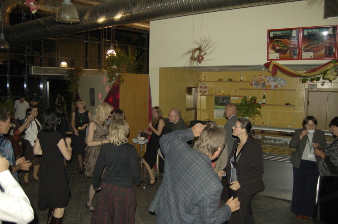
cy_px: 112
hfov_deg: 67.4
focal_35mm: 27
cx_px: 169
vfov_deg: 47.8
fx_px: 253
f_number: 3.5
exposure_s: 1/60
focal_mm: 18
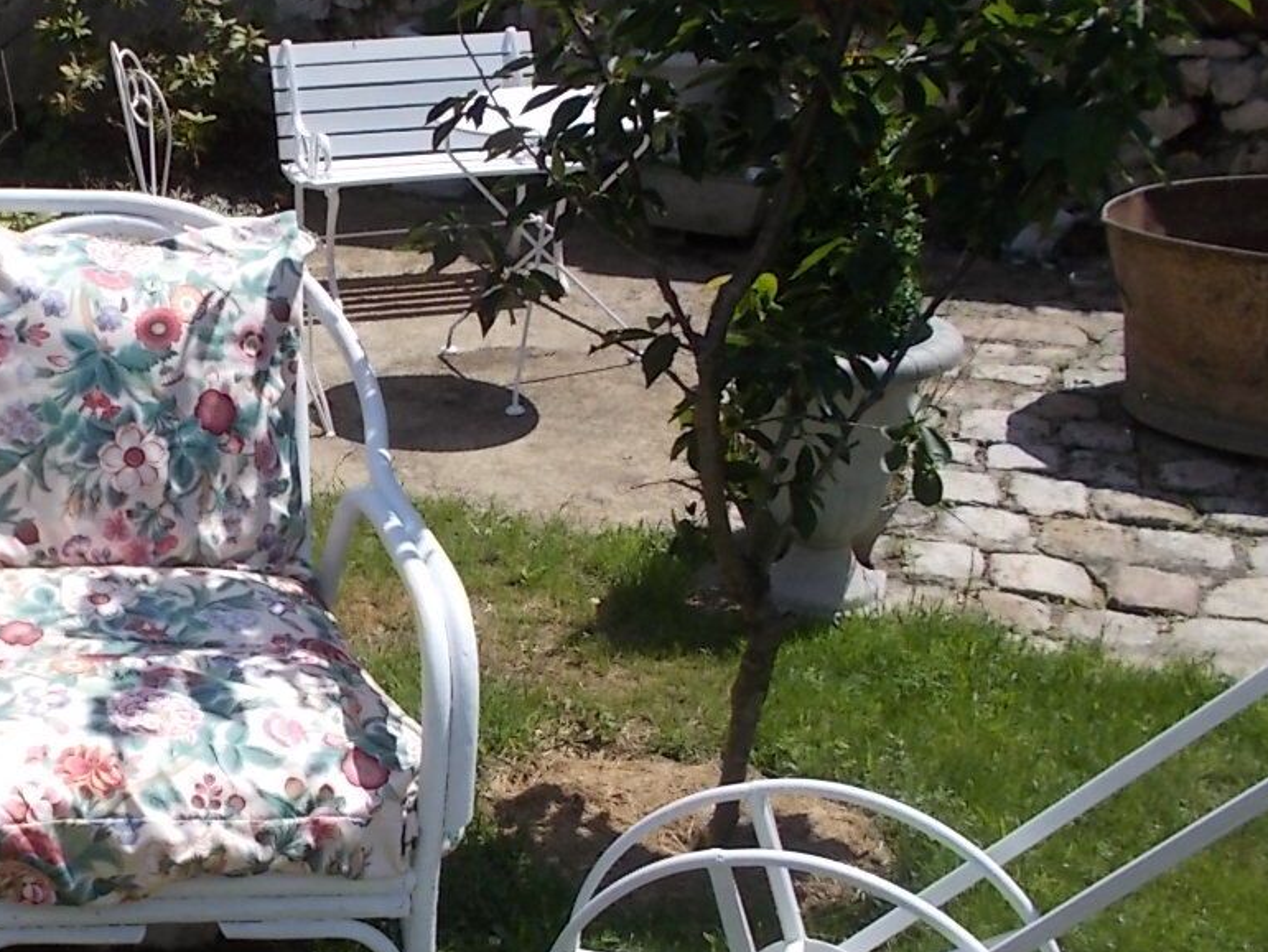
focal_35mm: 54
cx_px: 148
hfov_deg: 33.8
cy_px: 601
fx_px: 1979
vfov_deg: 26.9
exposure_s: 1/200
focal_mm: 4.6
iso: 80
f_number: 8
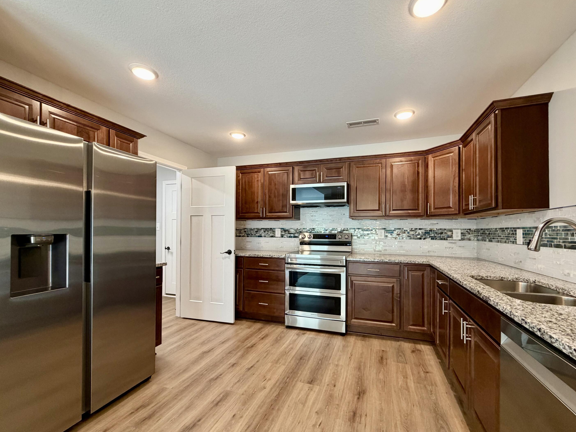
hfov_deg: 98.1
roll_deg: -0.1
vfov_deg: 81.7
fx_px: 250
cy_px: 229
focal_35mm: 15
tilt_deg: +0.6
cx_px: 305
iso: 250
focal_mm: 2.22
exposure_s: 1/60
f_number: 2.2
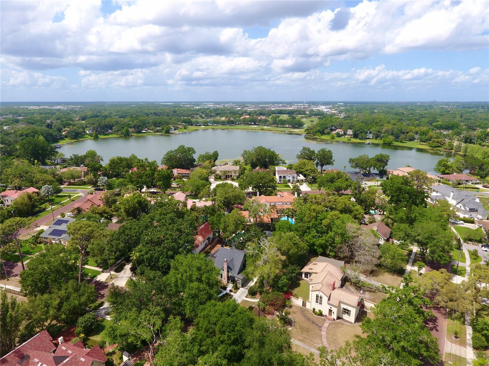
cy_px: 183
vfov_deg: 65.9
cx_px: 244
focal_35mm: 20
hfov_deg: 81.8
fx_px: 282
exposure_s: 1/752
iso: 100
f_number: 2.8
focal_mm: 3.61
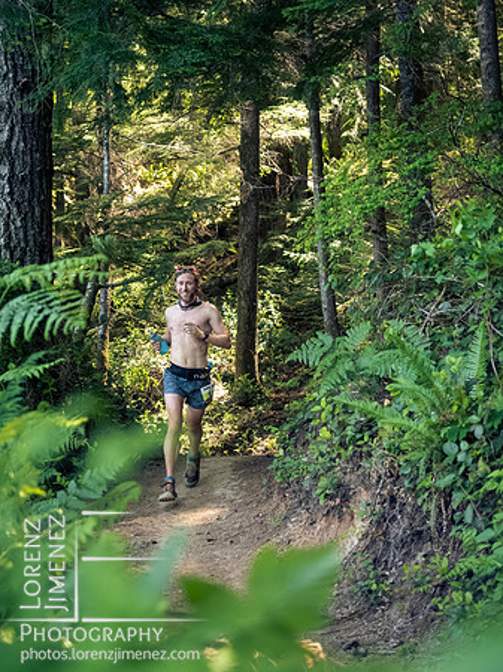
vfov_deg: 24.4
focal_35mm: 80
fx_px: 1551
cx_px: 252
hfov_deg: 18.4
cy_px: 336
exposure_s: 1/1000
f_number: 2.8
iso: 4000
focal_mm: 40
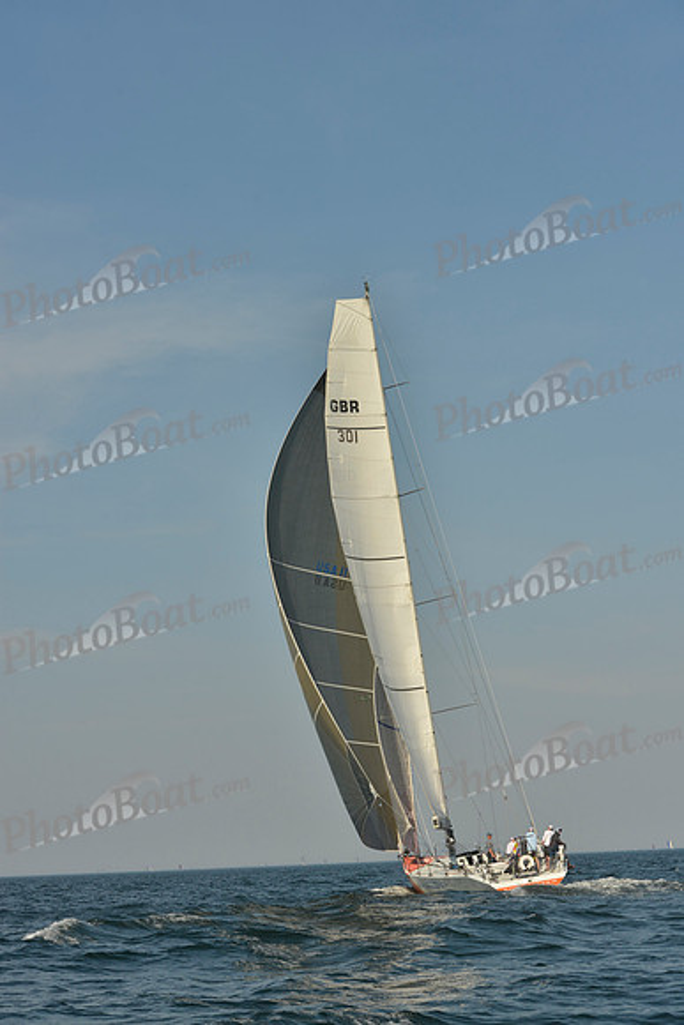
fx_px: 1994
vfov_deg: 28.8
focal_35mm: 70
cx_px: 342
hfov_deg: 19.5
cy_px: 512
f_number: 9
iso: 200
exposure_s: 1/1000
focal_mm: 70
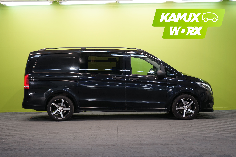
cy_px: 78
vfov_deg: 20.6
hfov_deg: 30.5
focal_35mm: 66
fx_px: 433
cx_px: 118
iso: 500
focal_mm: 66
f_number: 5.6
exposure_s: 1/40
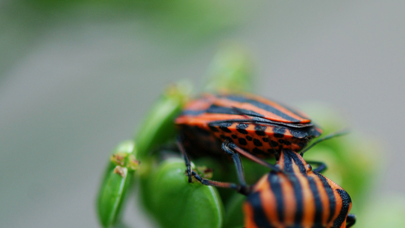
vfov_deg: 4.4
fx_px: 2941
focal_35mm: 274
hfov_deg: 7.9
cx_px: 273
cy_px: 181
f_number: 4
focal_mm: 105
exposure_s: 1/100
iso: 320
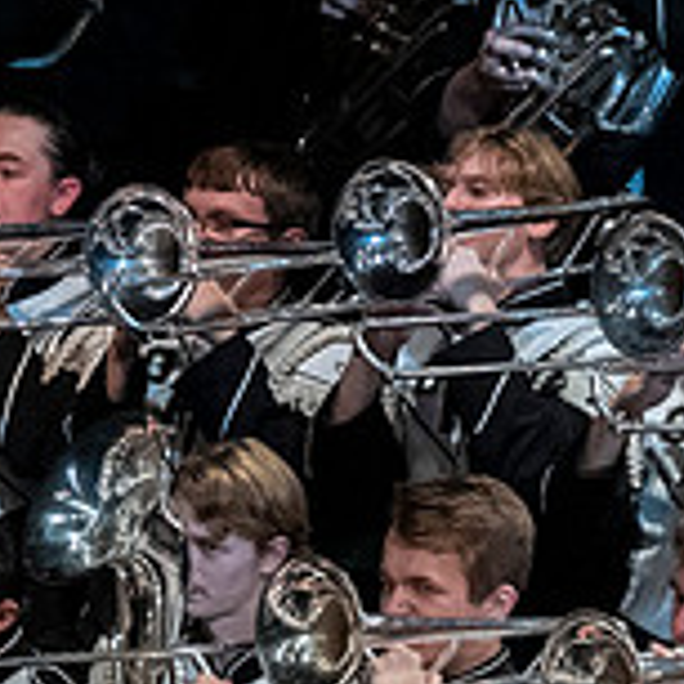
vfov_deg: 1.8
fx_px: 21662
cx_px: -420
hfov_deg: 1.8
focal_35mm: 969
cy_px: 626
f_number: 4
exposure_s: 1/500
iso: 4000
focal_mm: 200
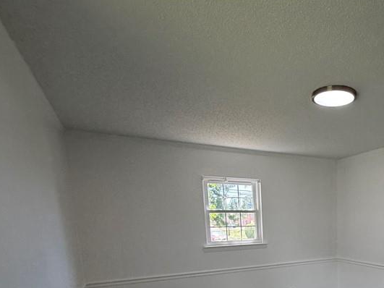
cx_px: 309
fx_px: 299
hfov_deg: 60.0
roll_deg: +1.3
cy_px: 272
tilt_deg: -9.3
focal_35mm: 27
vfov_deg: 45.3
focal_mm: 2.22
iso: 100
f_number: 2.2
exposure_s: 1/121
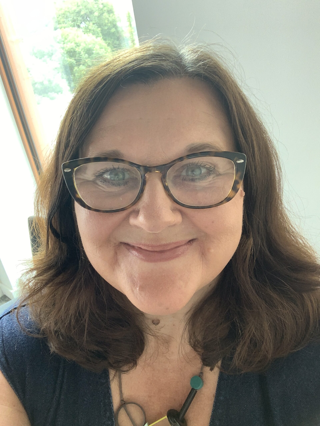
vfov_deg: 56.8
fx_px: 394
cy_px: 213
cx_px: 160
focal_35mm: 32
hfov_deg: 44.2
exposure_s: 1/60
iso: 160
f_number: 2.2
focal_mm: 2.87
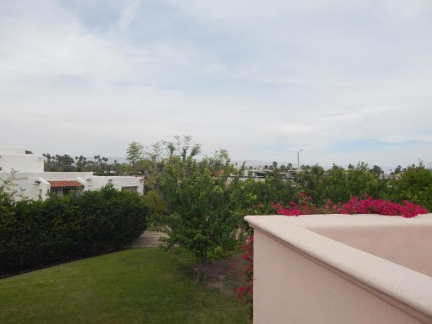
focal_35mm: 24
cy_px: 161
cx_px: 212
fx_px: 300
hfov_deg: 71.6
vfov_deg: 56.8
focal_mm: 4
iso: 125
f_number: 6
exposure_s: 1/640
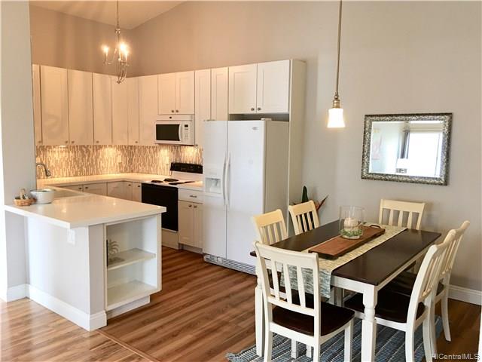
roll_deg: -0.9
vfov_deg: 48.2
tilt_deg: -6.3
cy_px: 181
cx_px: 241
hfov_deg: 61.7
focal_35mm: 29
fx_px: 404
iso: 32
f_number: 2.2
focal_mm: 4.15
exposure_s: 1/15
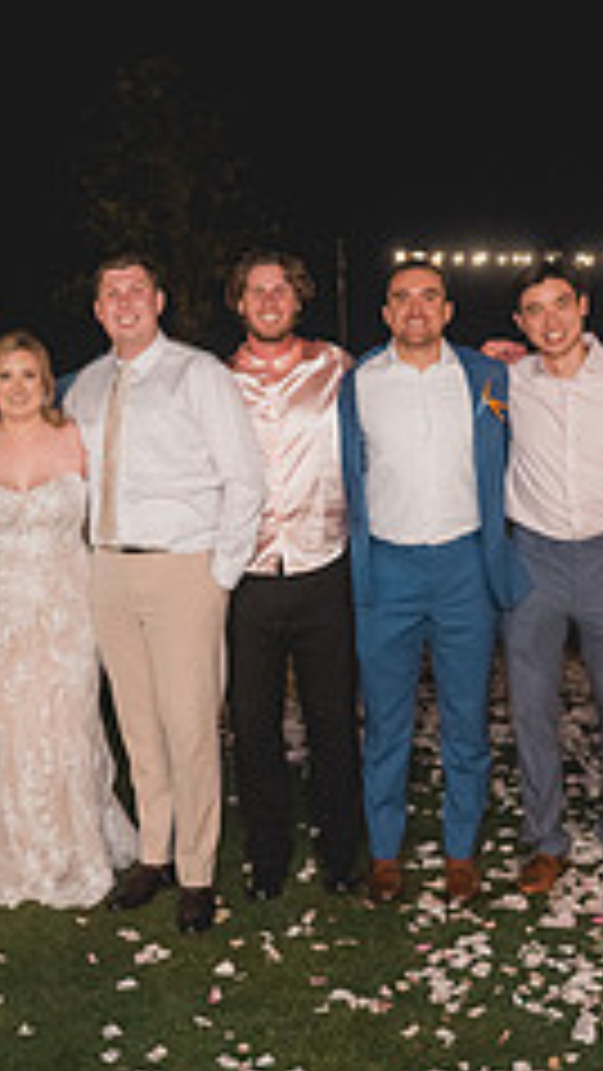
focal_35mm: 46
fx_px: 1307
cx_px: 126
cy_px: 524
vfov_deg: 44.6
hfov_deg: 25.6
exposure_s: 1/80
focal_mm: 18
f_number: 2.8
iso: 3200
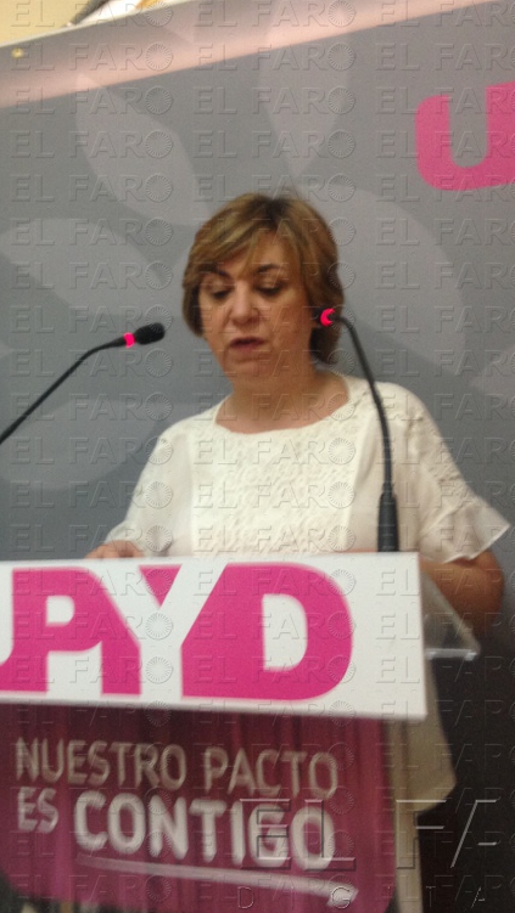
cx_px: 75
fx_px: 1188
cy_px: 460
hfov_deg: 23.9
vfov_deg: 42.1
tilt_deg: +0.5
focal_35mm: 49
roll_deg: +2.0
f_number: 2.4
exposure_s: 1/20
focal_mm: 4.12
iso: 100
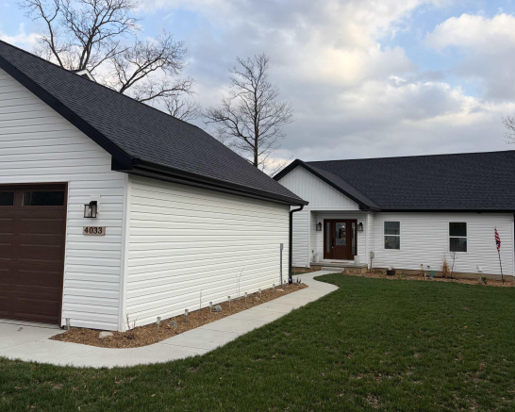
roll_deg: -0.5
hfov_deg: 57.2
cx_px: 262
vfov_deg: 47.1
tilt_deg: +3.8
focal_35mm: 31
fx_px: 473
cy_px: 197
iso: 50
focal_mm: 5.96
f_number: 1.6
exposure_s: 1/1364
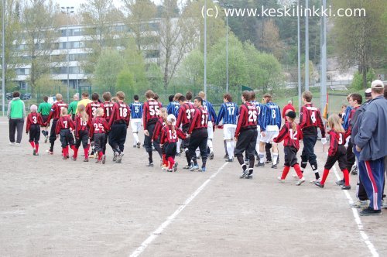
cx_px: 194
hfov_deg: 24.6
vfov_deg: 16.5
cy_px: 128
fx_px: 886
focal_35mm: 82
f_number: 7.1
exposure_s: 1/200
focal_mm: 55
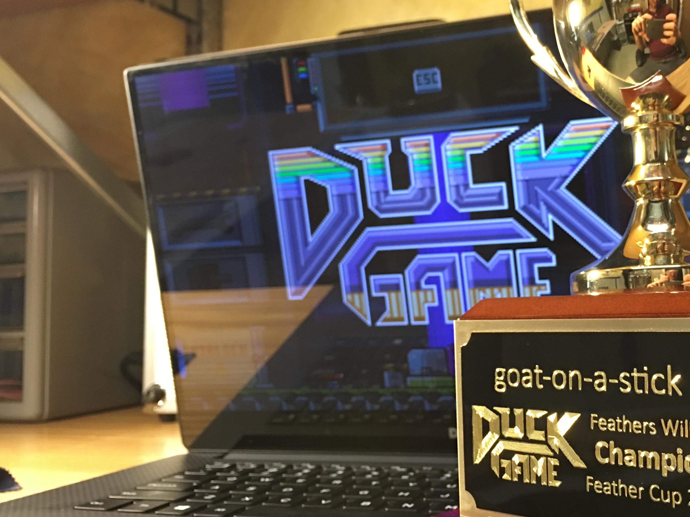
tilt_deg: +7.9
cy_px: 220
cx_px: 477
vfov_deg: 35.1
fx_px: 817
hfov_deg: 44.9
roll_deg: +1.4
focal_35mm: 41
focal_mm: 4.15
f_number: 2.2
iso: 100
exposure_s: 1/15
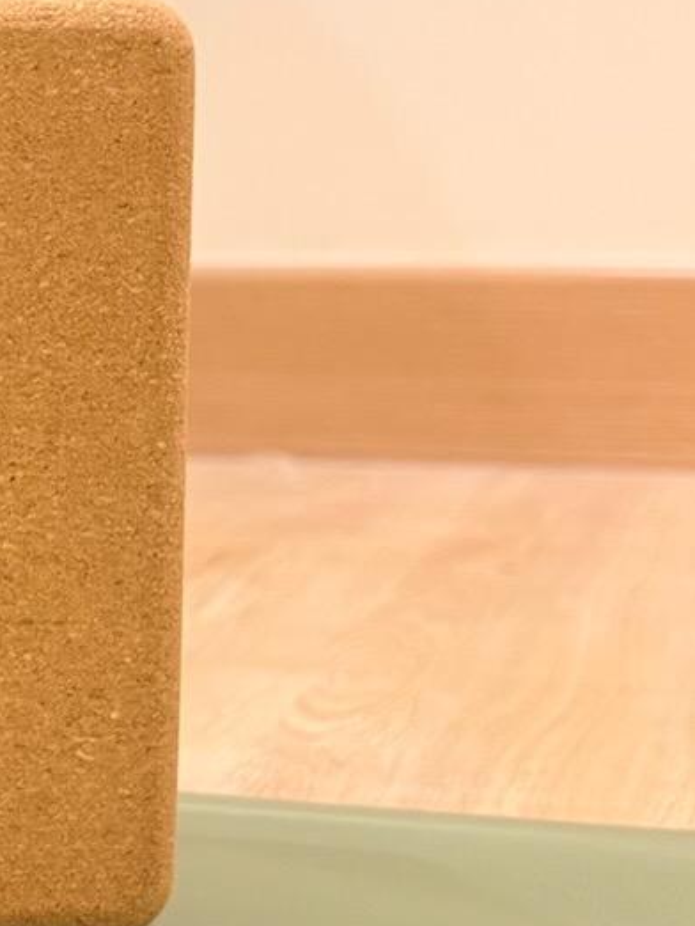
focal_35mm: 102
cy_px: 490
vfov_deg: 19.3
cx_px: -573
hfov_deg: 13.1
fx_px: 2728
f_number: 1.6
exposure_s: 1/50
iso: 250
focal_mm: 5.96
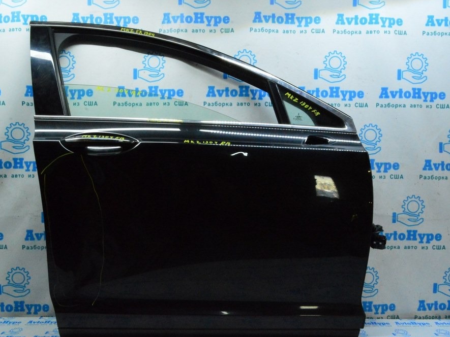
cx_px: 203
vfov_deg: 46.8
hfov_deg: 59.8
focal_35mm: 30
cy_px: 171
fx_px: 390
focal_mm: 18
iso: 6400
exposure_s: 1/40
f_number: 22
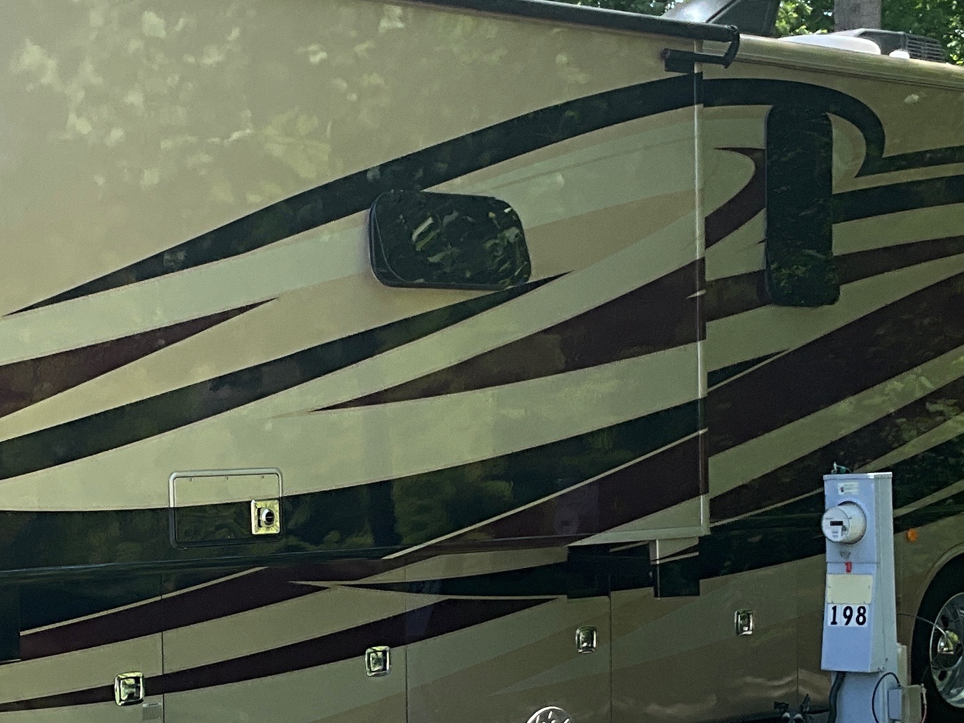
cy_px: 554
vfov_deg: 18.3
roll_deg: +0.7
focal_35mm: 80
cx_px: 245
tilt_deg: -2.6
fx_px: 2228
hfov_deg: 24.2
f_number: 1.8
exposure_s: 1/465
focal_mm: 3
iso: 25
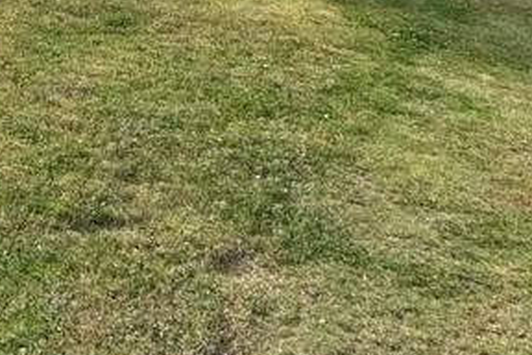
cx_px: -412
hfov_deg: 17.4
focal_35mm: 96
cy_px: -342
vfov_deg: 12.6
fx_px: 1419
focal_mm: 5.96
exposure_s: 1/1984
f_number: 1.6
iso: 50
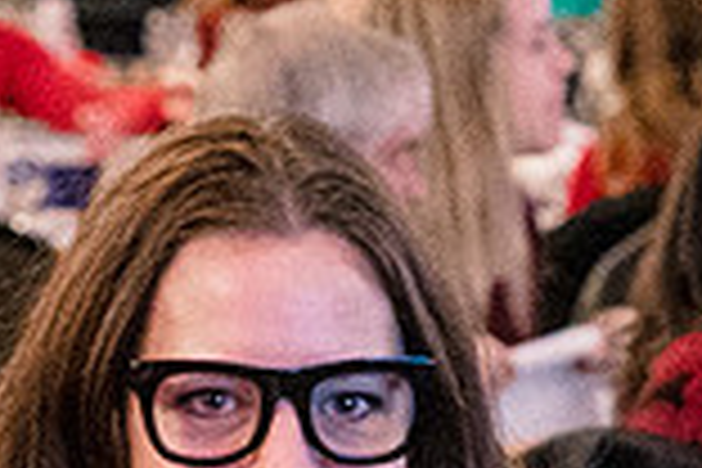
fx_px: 7604
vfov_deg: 3.5
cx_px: -158
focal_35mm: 390
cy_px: 812
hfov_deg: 5.3
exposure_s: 1/100
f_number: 4
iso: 6400
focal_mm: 70
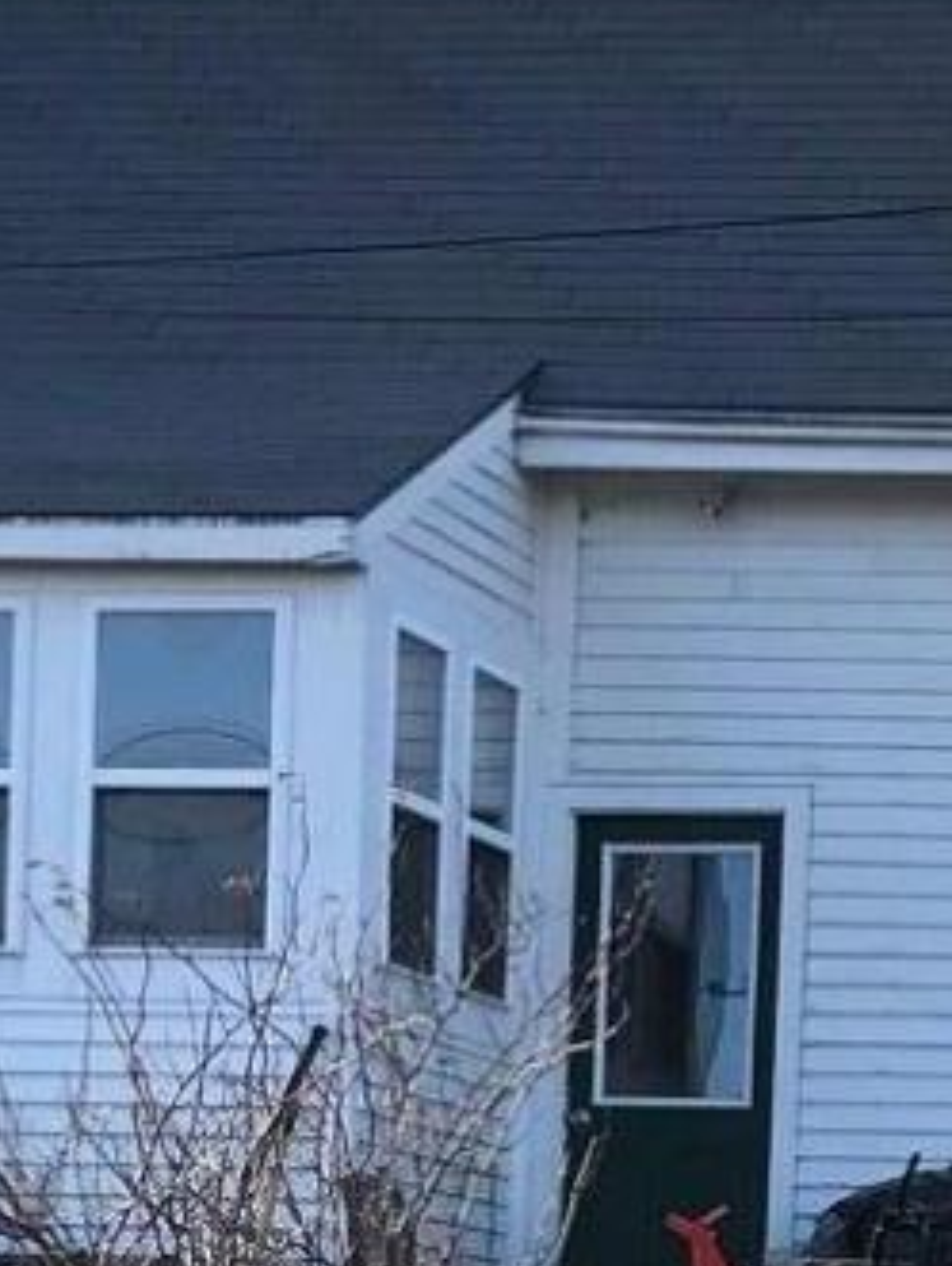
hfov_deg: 8.8
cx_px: 715
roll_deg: -1.6
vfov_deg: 11.4
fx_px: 6185
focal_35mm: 169
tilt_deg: -0.4
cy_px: 1691
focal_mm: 3.99
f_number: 1.8
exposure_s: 1/725
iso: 20
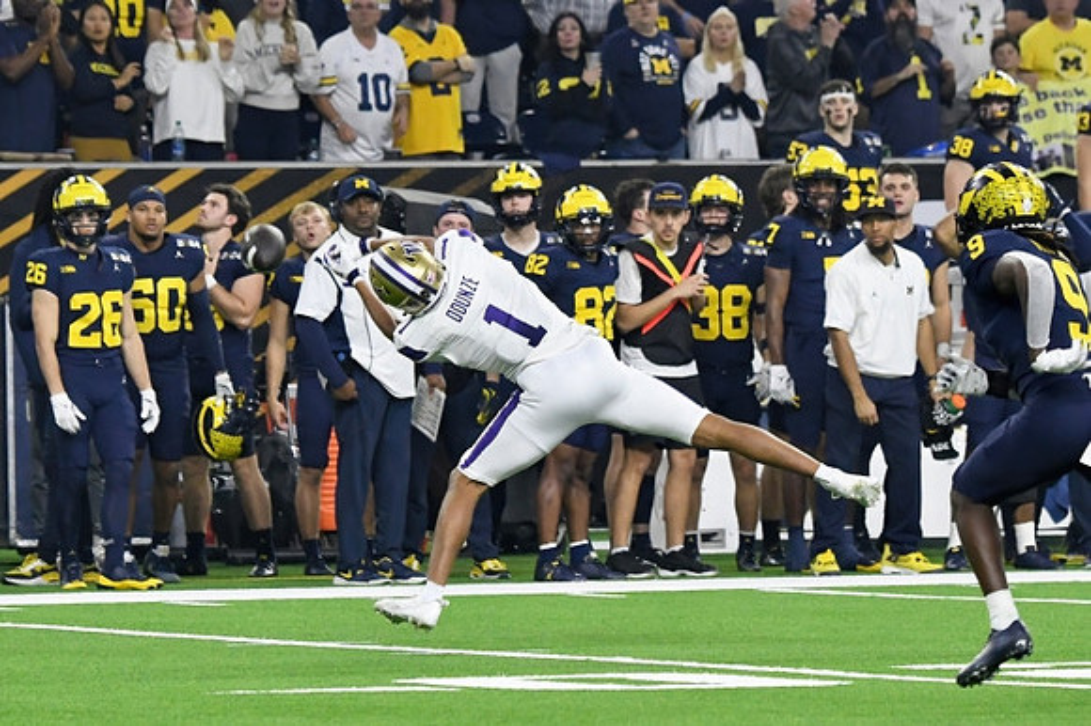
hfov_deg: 6.2
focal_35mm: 330
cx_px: 546
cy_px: 363
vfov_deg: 4.2
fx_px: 9995
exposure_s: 1/1000
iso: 6400
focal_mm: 220
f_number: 5.3
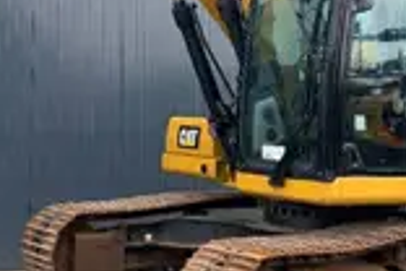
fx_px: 868
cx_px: 55
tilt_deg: +6.5
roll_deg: -1.2
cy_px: 31
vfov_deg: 17.5
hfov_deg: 25.6
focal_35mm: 77
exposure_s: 1/464
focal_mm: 6.76
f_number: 1.78
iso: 100
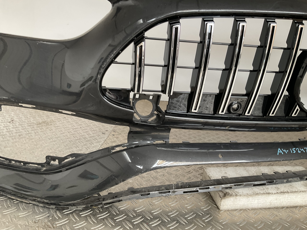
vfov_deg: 48.2
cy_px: 115
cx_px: 154
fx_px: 257
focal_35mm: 29
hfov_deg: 61.7
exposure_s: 1/60
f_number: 1.8
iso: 40
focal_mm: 3
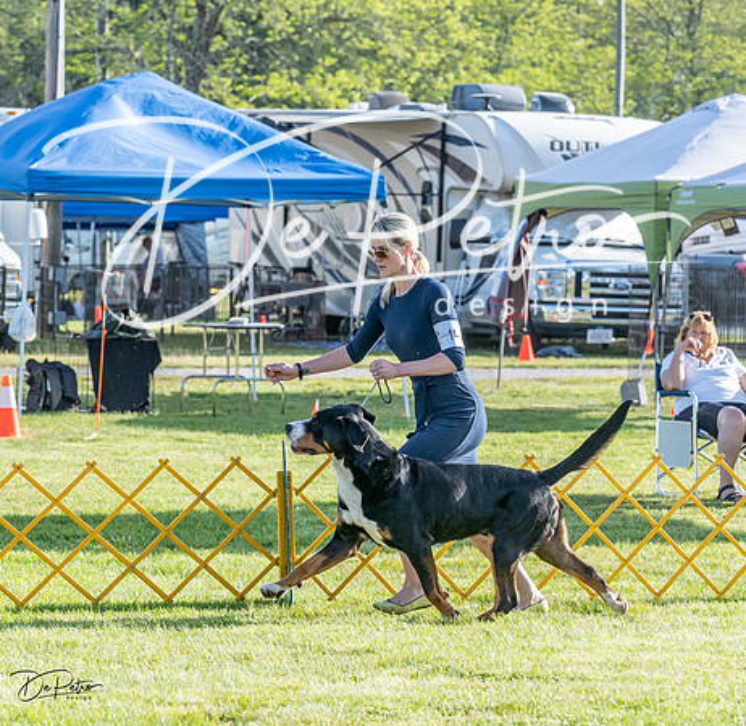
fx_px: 4440
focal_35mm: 184
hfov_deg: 9.6
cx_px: 339
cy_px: 300
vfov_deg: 9.4
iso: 1000
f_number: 6.3
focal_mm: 125
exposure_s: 1/1250
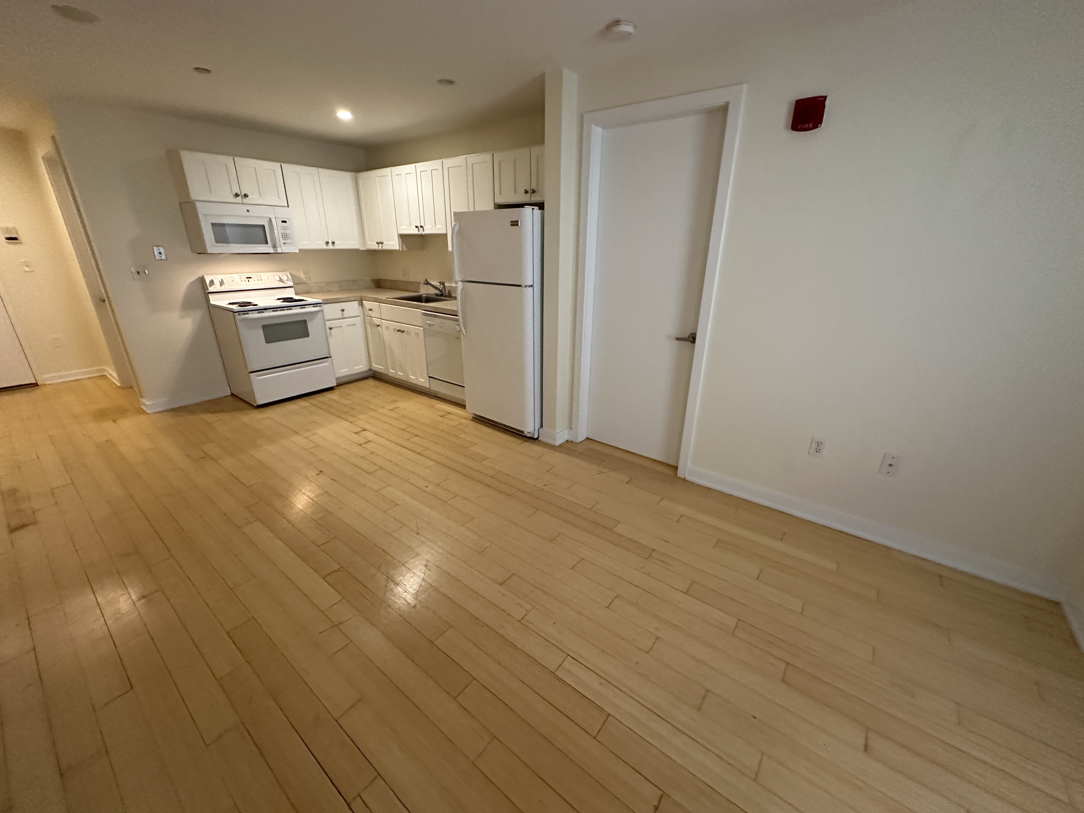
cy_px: 406
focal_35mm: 14
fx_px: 438
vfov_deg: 85.7
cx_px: 542
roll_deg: -0.8
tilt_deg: -20.2
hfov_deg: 102.1
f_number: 2.2
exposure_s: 1/60
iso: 640
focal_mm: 2.22
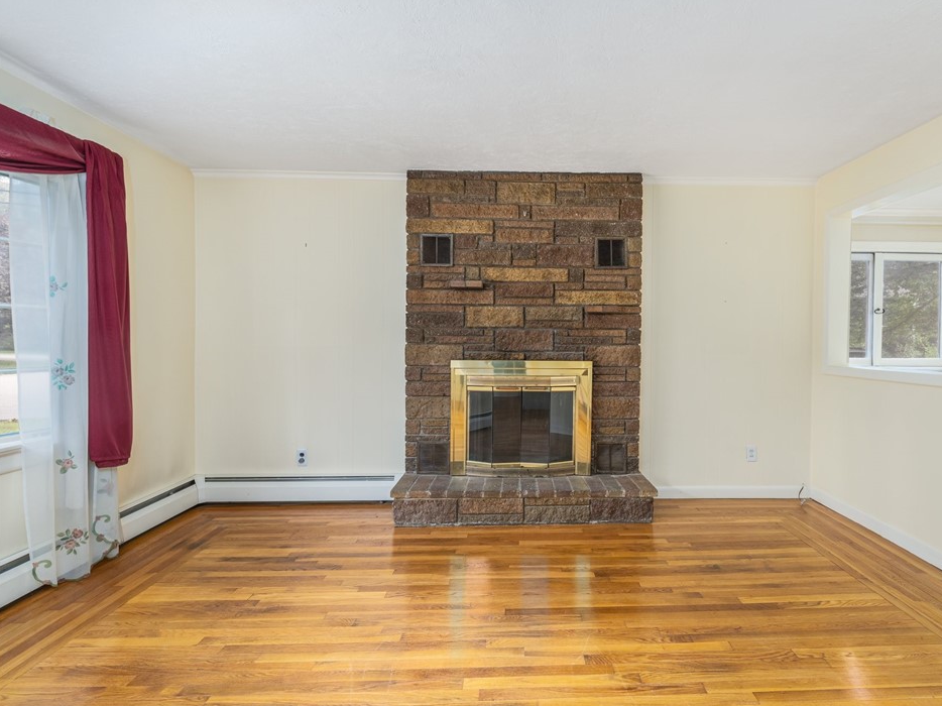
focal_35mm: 19
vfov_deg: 68.7
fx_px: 517
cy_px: 354
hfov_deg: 84.1
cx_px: 542
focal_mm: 17
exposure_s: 1/1.67
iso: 800
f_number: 7.1
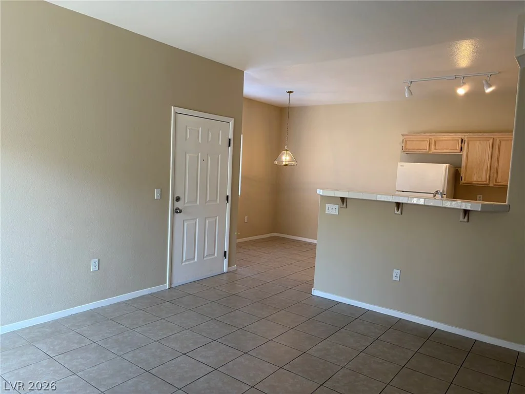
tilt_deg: -4.0
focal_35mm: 26
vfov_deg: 53.1
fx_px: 394
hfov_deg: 67.3
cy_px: 197
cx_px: 262
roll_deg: -3.4
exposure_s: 1/120
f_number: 1.6
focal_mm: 5.96
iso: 100
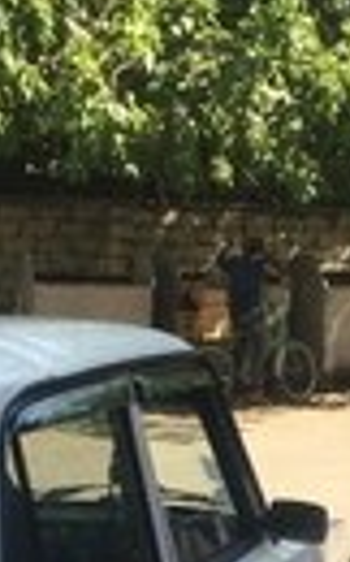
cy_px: 653
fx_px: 1790
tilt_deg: -13.9
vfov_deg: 17.1
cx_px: 173
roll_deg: -1.5
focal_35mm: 117
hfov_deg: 11.2
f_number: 2.2
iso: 32
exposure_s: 1/604
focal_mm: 4.15
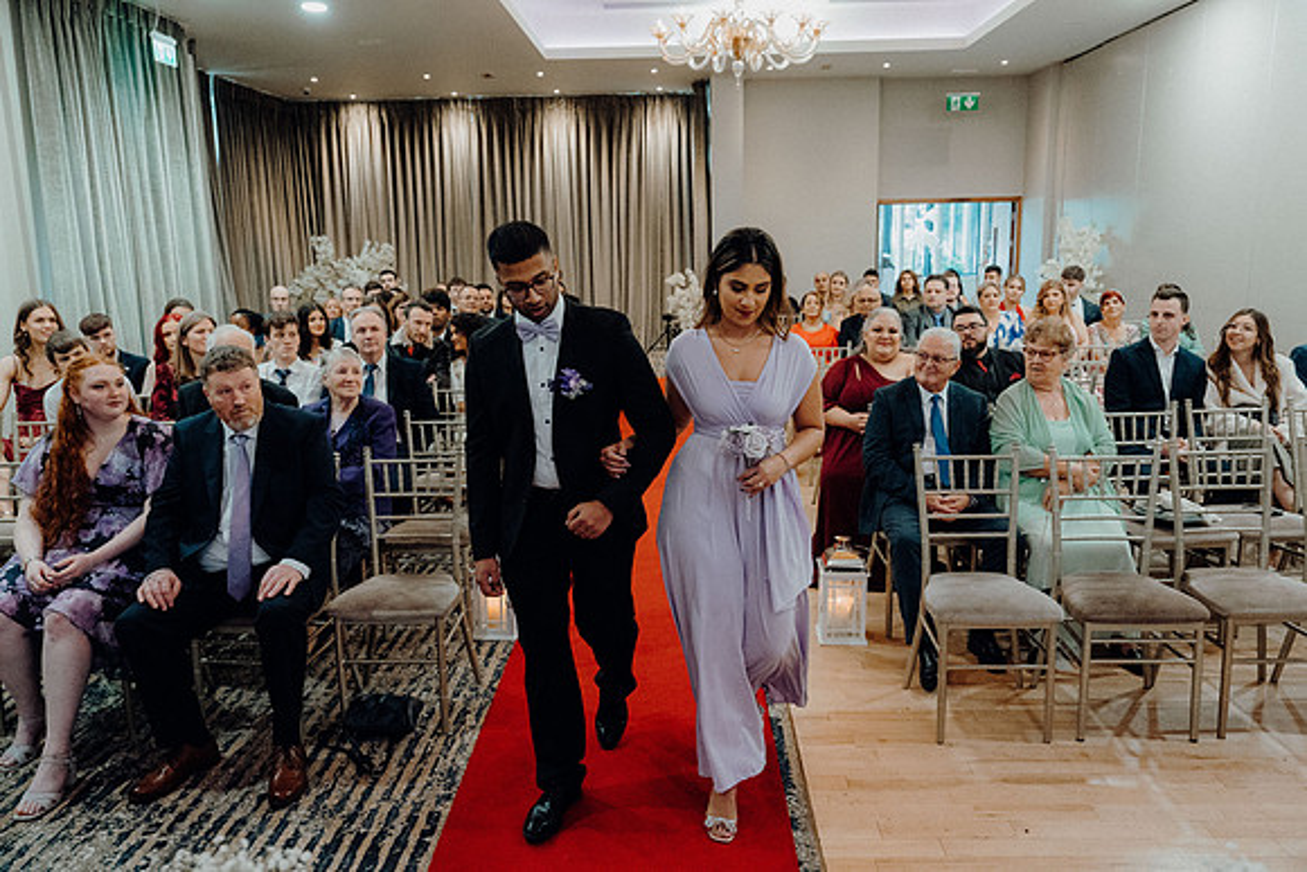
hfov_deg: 67.4
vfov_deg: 48.0
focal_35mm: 27
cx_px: 654
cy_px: 436
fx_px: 980
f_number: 3.5
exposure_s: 1/200
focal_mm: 27
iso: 5000
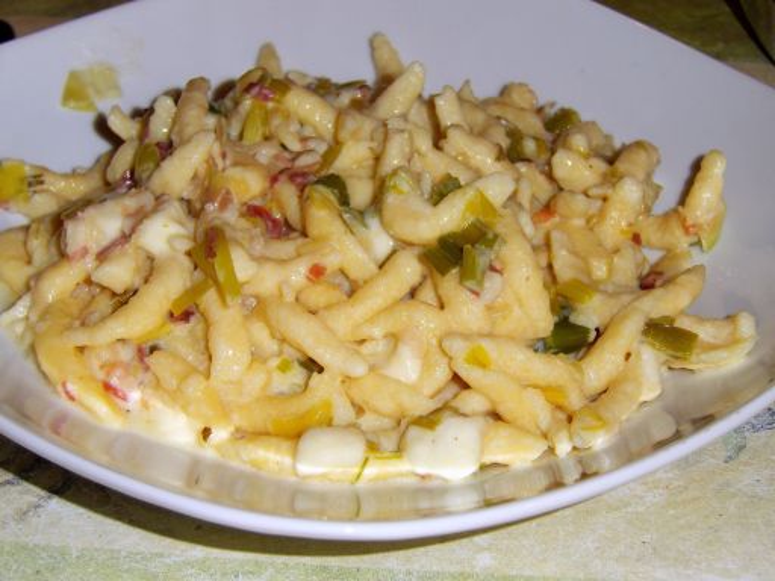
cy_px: 290
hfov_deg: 25.3
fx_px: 1724
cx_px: 388
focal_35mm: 77
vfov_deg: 19.1
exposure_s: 1/80
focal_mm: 13.8
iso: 100
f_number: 3.9
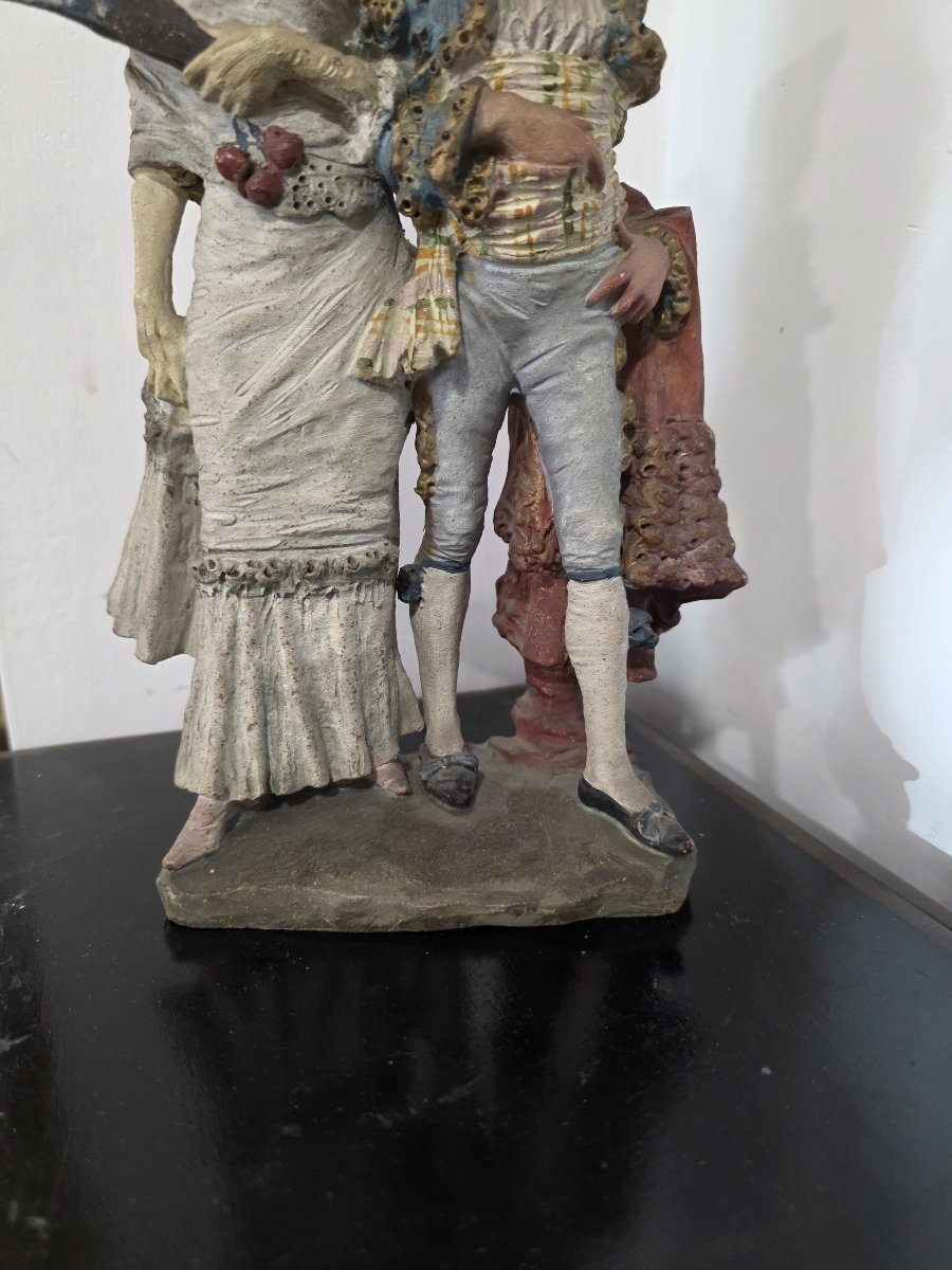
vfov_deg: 73.9
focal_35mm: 23
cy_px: 635
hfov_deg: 58.9
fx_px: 843
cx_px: 476
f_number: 1.7
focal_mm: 6.3
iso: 400
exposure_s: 1/120
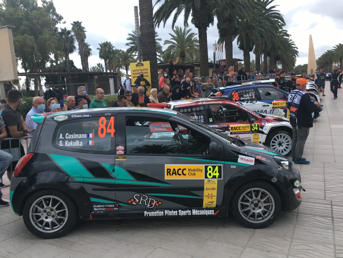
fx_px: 287
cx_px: 172
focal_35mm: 29
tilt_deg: -9.7
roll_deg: +2.4
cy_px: 129
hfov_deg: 61.7
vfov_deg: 48.2
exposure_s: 1/33
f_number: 2.2
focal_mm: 4.15
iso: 100
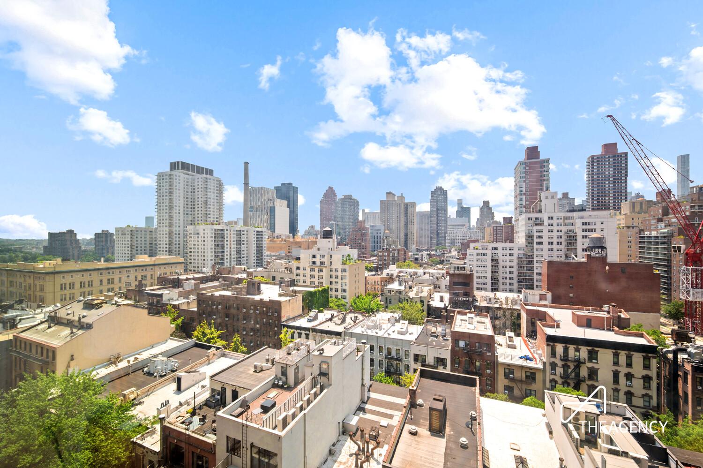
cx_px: 352
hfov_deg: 104.3
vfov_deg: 81.1
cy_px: 234
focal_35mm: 14
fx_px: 273
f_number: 11
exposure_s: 1/125
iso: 200
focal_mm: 14
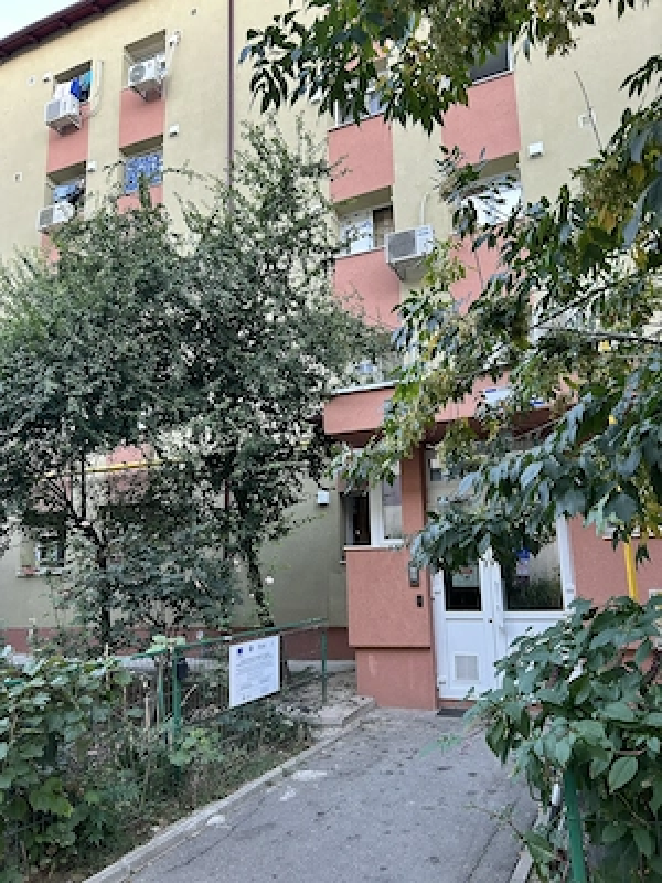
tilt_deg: +11.8
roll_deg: +2.1
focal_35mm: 26
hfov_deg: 53.1
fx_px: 663
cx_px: 331
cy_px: 442
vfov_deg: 67.3
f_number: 1.5
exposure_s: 1/121
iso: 80
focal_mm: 5.7
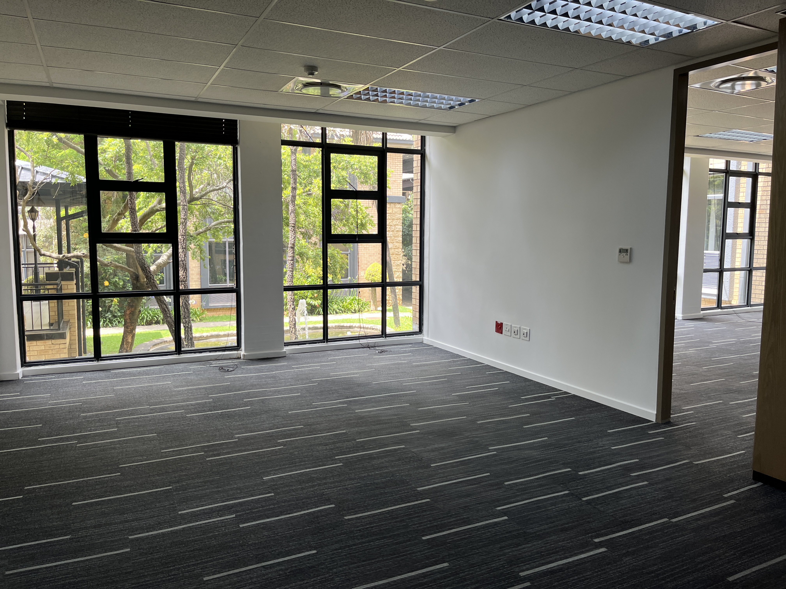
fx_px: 590
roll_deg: -0.4
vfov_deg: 53.1
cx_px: 393
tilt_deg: -5.6
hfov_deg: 67.3
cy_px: 294
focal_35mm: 26
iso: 40
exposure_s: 1/224
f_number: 1.6
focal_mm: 5.1
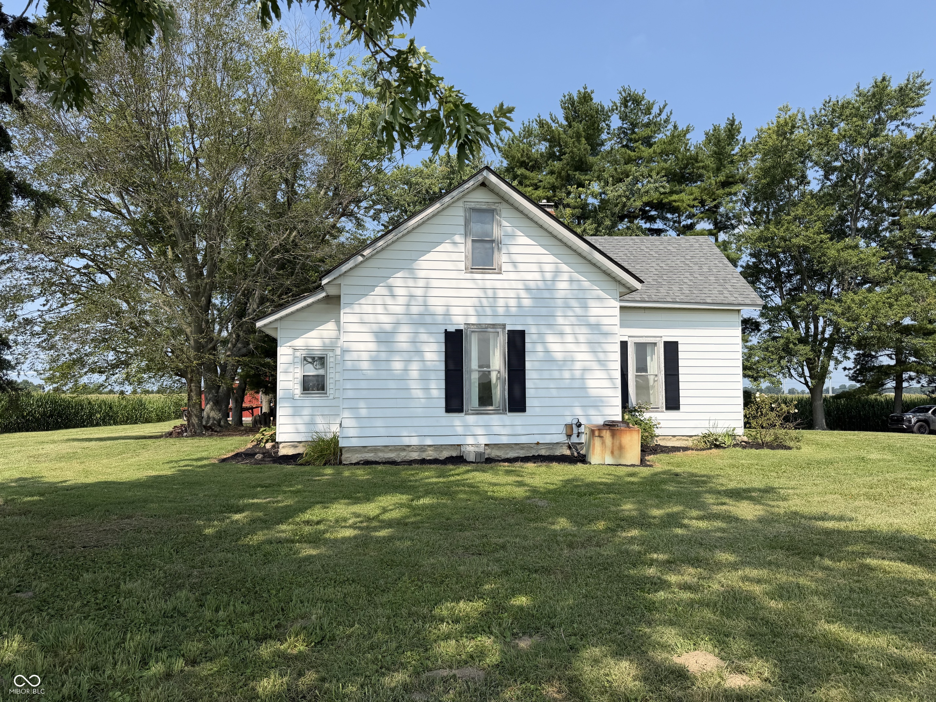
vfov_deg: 56.8
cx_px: 468
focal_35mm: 24
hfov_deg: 71.6
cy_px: 351
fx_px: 649
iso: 80
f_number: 1.78
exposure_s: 1/4167
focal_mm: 6.76
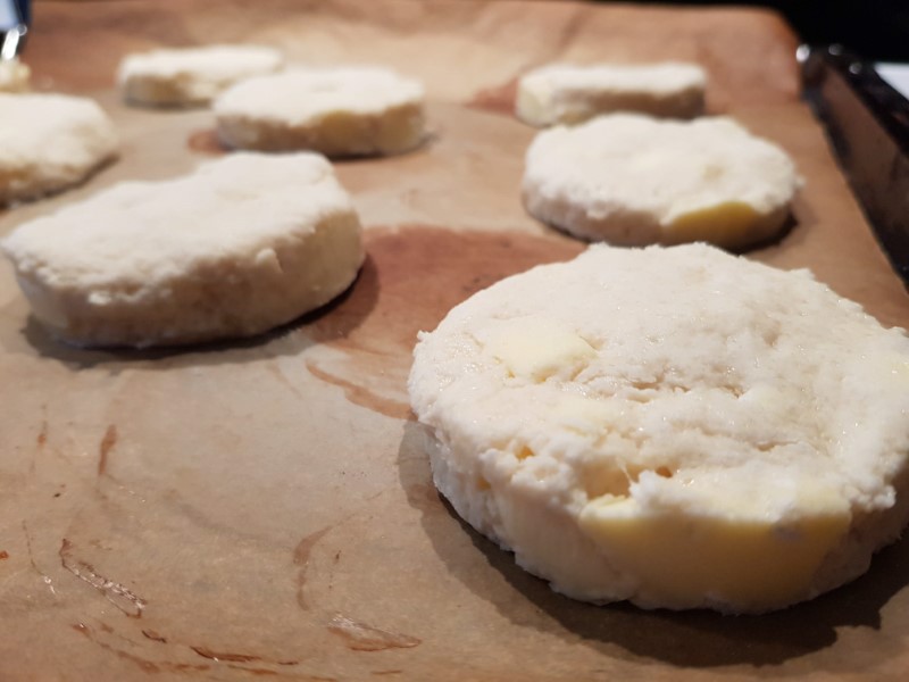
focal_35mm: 26
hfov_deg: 67.3
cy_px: 341
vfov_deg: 53.1
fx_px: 683
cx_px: 454
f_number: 1.7
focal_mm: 4.2
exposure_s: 1/50
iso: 125
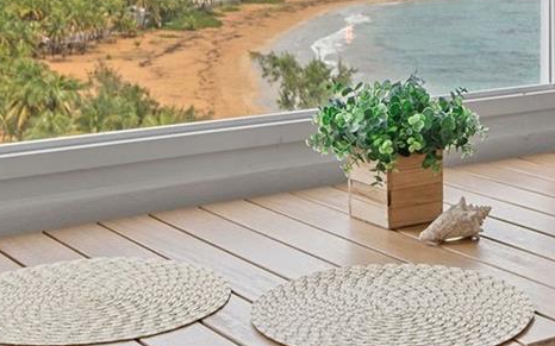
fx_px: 1270
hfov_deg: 24.4
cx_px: 423
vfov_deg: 14.9
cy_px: -87
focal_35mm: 84
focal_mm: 24
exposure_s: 1/30
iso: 320
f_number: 8
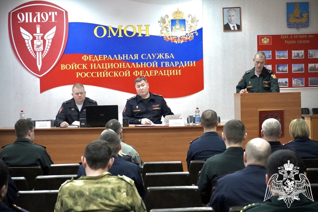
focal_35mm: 84
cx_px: 159
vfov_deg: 16.3
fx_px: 742
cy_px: 106
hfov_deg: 24.2
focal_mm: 56
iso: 6400
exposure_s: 1/100
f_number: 5
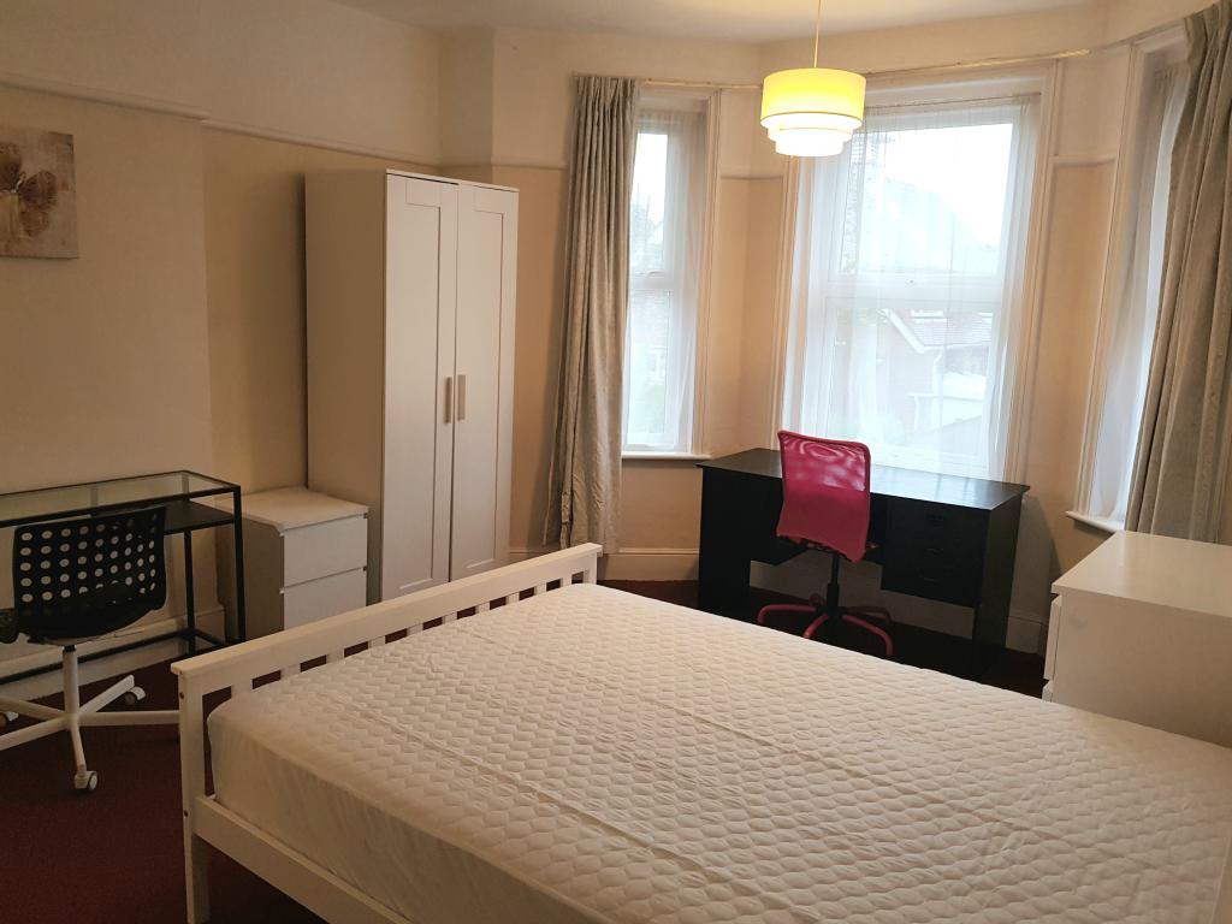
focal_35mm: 26
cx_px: 616
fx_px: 925
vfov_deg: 53.1
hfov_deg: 67.3
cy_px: 462
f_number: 1.7
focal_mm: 4.2
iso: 125
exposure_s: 1/50
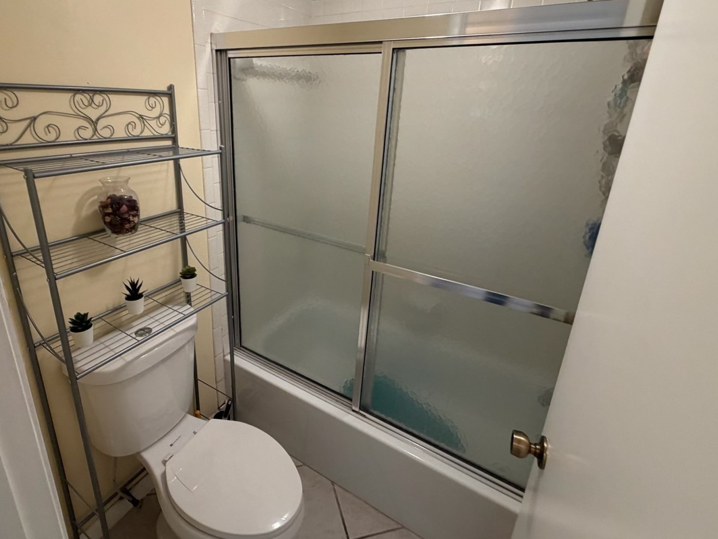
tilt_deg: -20.1
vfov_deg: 71.0
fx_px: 373
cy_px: 223
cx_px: 315
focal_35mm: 18
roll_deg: -1.1
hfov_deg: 87.3
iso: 200
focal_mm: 2.22
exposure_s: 1/60
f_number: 2.2
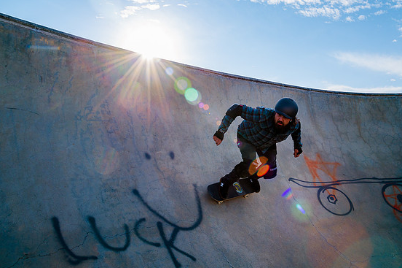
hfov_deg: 63.5
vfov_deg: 44.9
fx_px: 324
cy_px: 128
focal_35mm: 29
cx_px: 223
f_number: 8
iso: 200
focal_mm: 24
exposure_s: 1/500
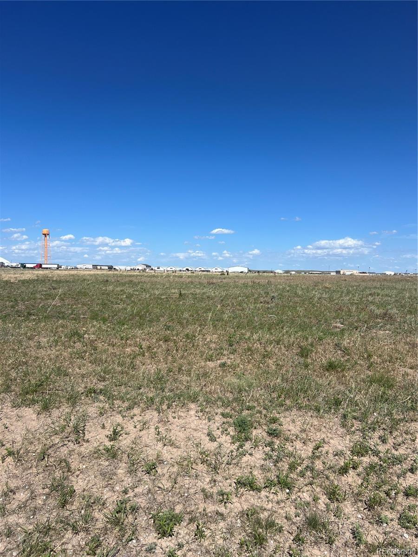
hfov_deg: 53.1
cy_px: 278
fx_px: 419
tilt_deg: -0.3
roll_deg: -0.6
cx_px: 209
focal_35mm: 26
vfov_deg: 67.3
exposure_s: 1/6993
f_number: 1.5
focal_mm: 5.7
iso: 50
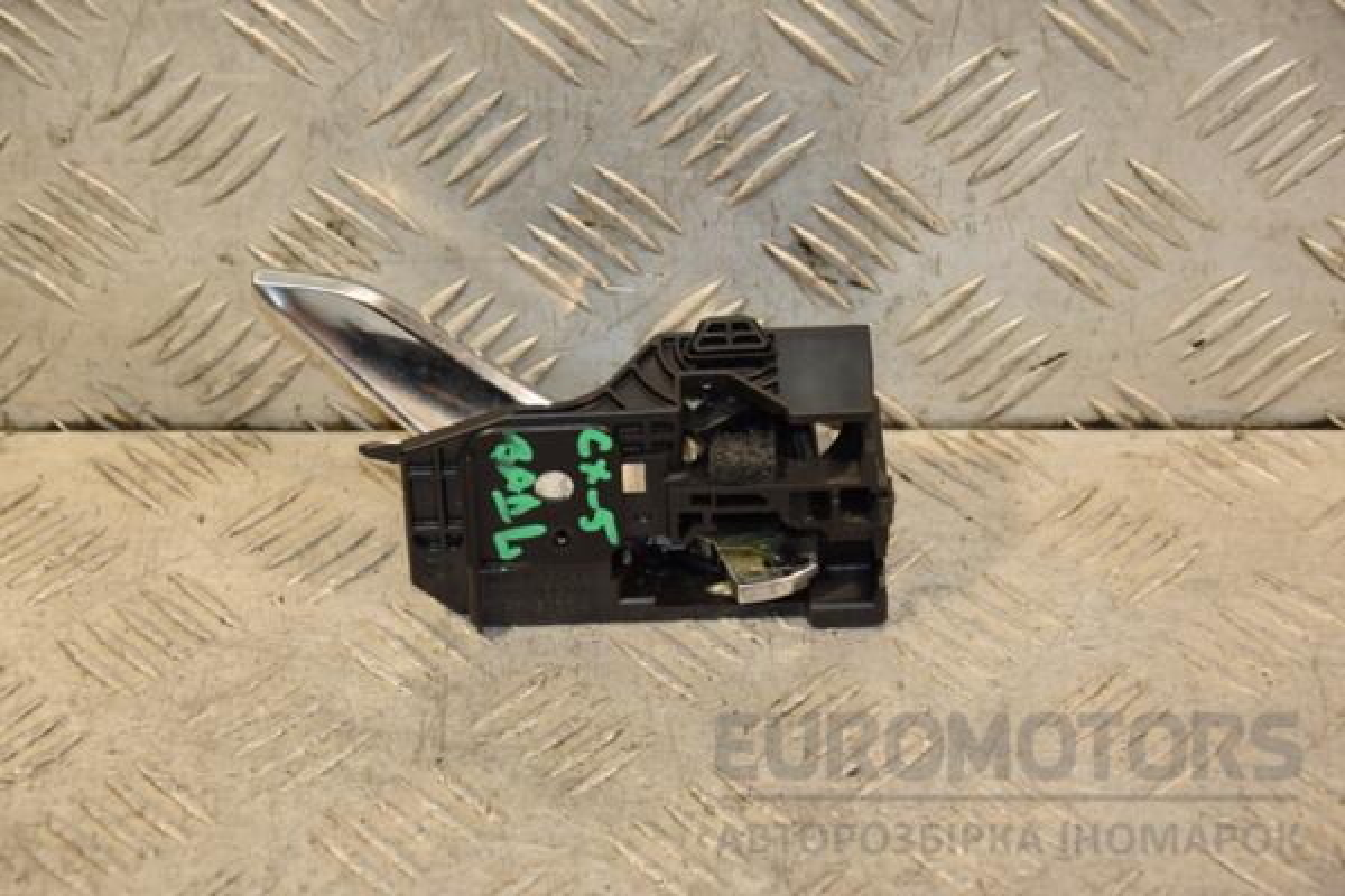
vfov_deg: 13.0
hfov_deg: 19.5
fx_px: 3923
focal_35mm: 105
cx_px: 672
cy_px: 448
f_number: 5.3
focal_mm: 70
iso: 800
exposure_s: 1/125
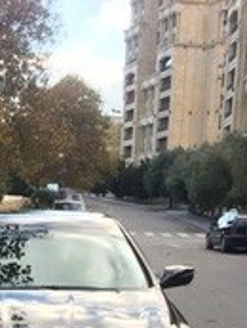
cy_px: 398
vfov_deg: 21.7
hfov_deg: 17.6
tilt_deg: -13.1
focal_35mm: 83
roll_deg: -0.2
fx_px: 789
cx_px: 36
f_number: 2.2
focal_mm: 4.15
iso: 32
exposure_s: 1/394
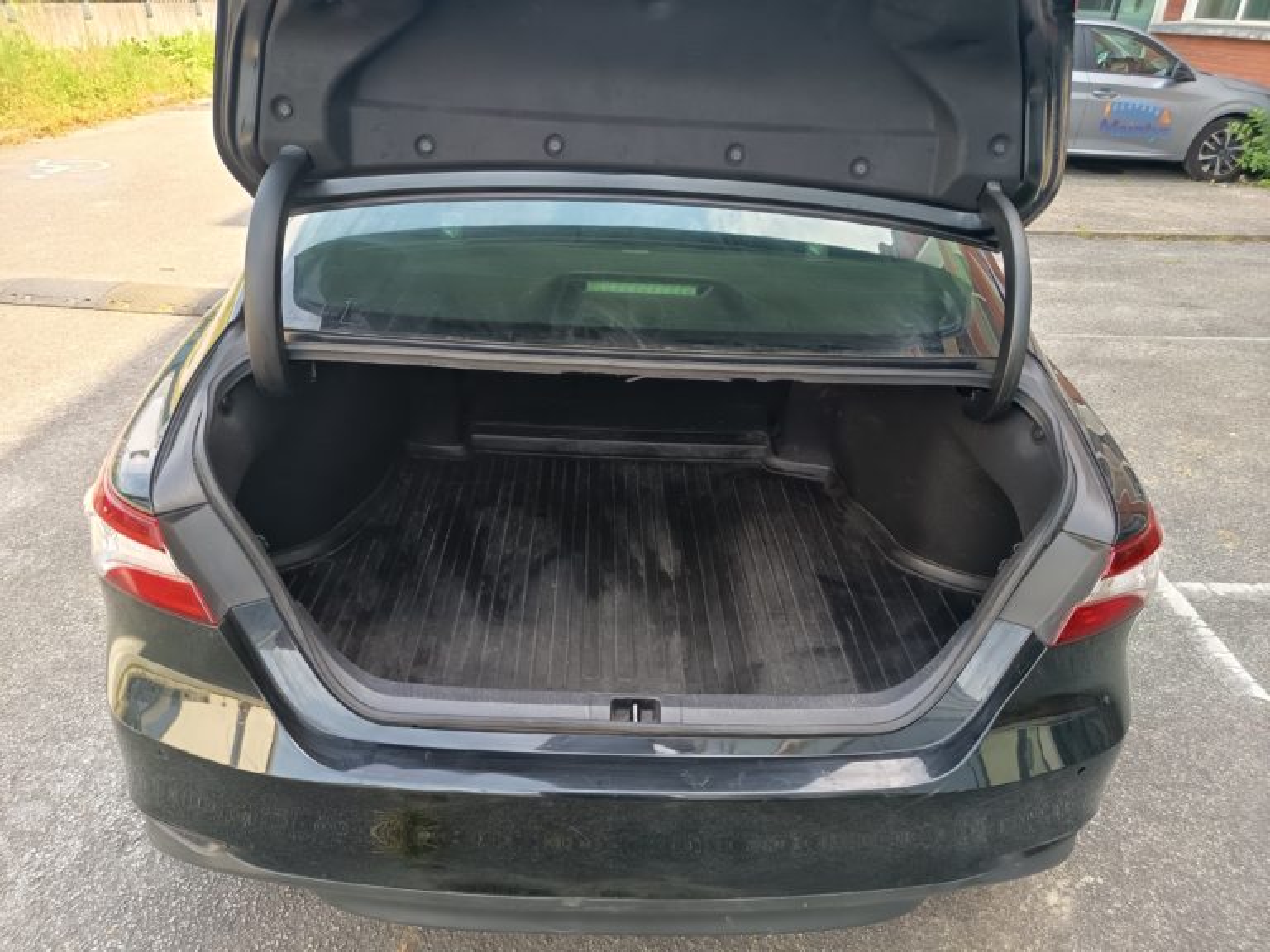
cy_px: 476
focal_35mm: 24
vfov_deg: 56.8
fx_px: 881
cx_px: 635
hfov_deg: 71.6
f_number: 1.7
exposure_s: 1/100
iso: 186
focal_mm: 5.27
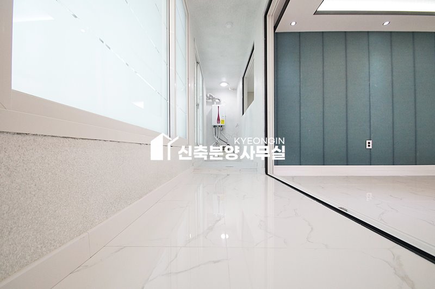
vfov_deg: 77.2
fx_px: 181
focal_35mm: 15
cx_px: 218
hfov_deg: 100.4
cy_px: 144
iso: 1600
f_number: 5
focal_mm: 10
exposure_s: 1/125
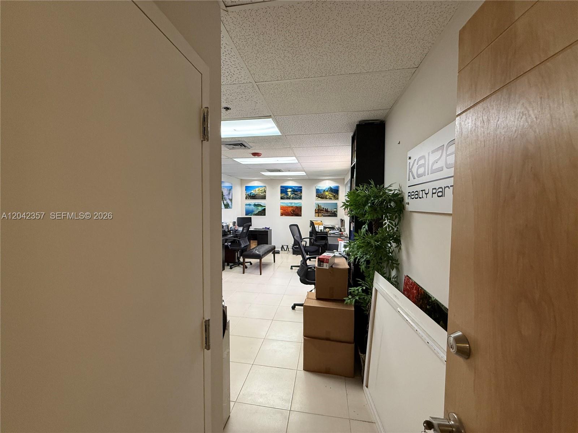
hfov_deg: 102.1
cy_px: 216
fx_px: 234
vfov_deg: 85.7
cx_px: 289
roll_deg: -0.5
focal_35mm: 14
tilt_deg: -2.1
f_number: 2.2
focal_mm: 2.22
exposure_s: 1/120
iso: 250
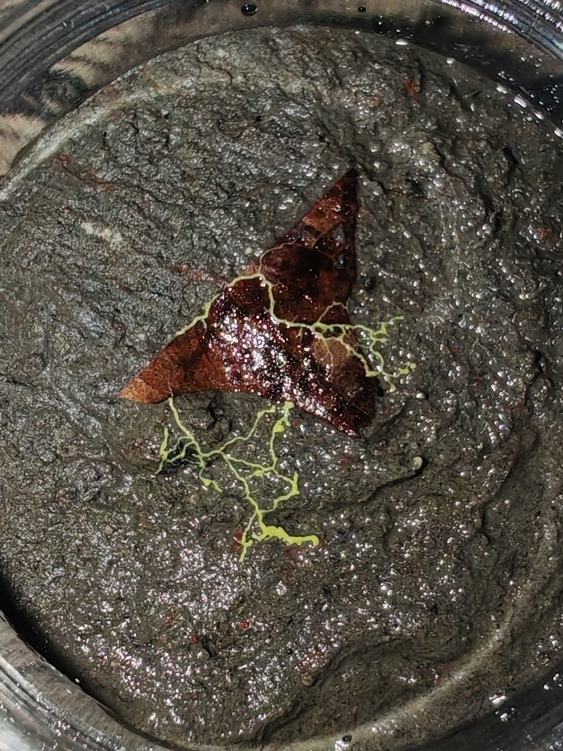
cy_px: 376
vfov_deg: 36.2
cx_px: 282
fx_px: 1149
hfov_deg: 27.5
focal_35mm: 53
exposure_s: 1/390
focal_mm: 1.96
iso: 50
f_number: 2.2
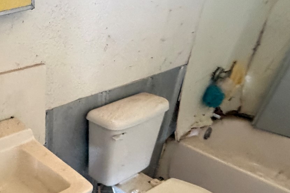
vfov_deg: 33.5
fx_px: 290
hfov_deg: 48.1
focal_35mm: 36
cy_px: 195
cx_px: 33
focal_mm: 2.22
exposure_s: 1/60
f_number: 2.2
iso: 640
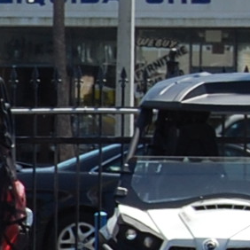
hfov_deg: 3.1
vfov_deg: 3.1
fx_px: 4571
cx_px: -496
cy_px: 296
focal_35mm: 559
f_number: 8
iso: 200
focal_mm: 55
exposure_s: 1/250
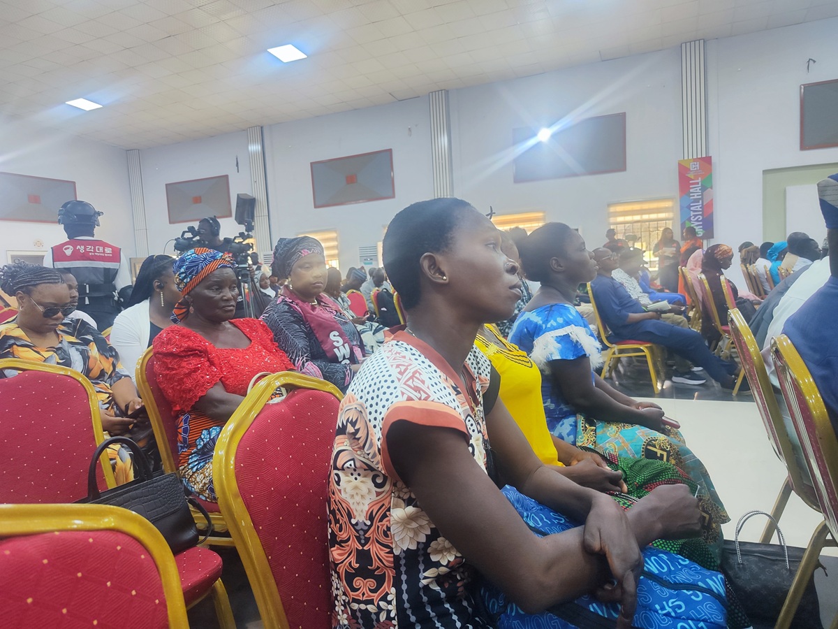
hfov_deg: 73.9
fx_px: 557
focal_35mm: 23
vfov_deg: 58.9
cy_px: 314
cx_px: 419
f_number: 1.69
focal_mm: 7.01
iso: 399
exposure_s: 1/50
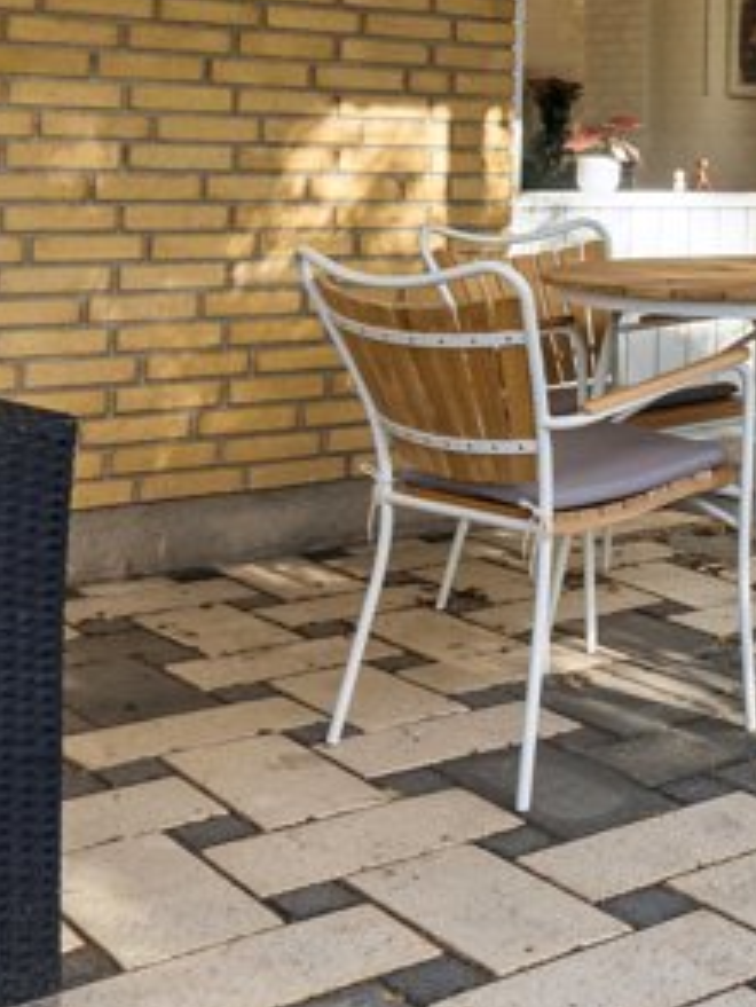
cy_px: 187
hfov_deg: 21.2
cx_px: 969
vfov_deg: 29.9
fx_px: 1833
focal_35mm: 63
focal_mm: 16
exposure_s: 1/250
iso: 250
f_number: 8
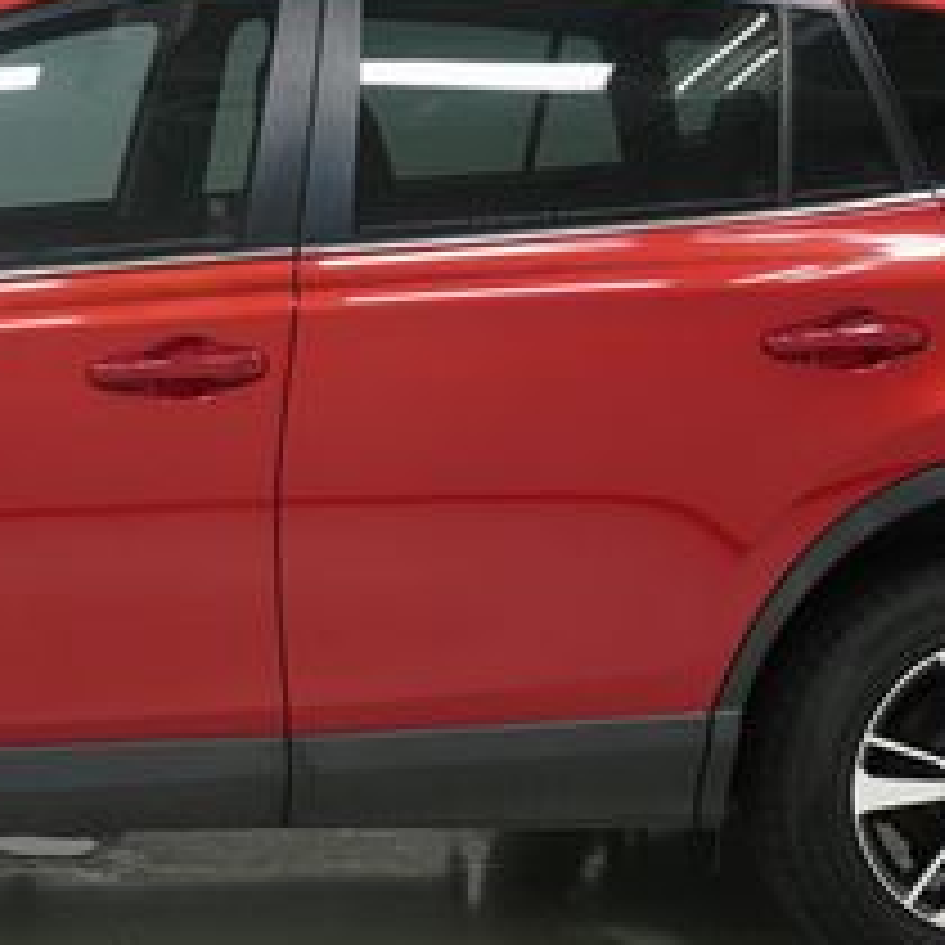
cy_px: 403
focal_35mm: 88
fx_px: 2718
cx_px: 72
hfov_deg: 19.3
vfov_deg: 19.7
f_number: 5.6
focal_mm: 23
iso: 800
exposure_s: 1/200
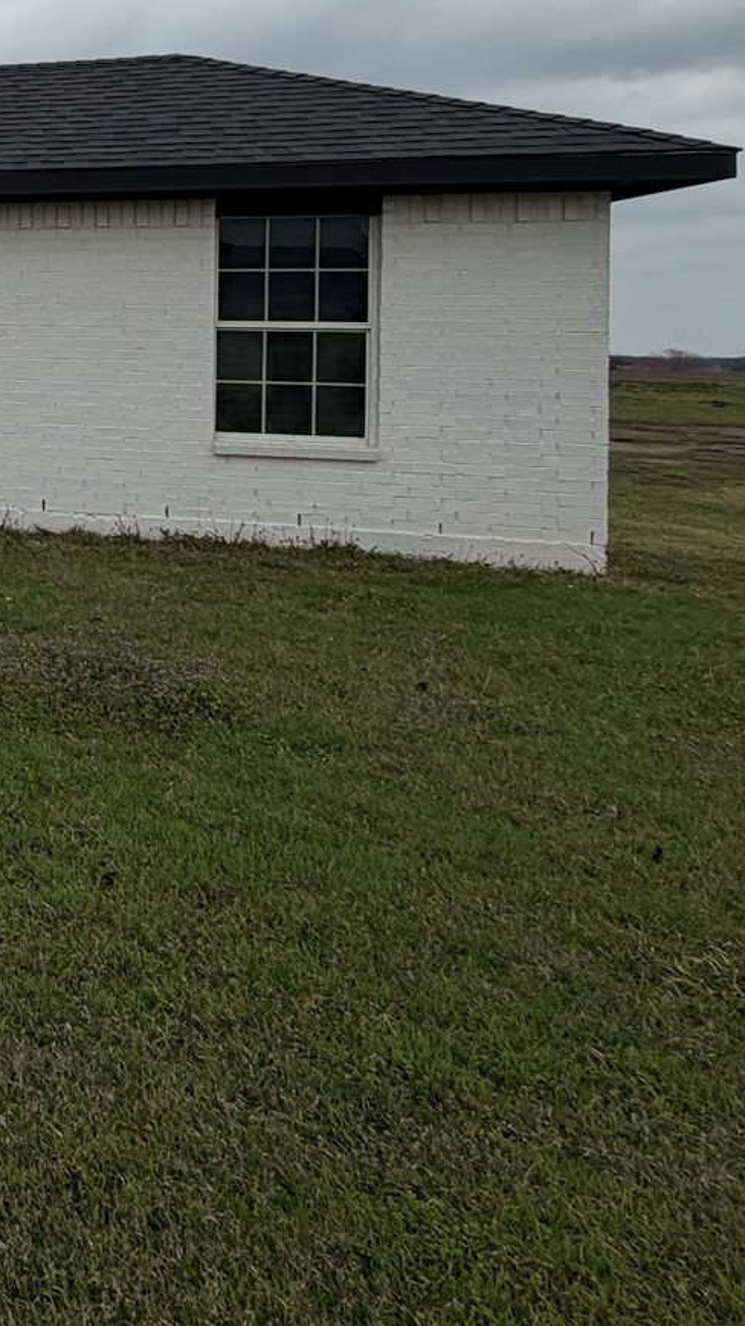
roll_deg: -1.4
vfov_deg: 52.8
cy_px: 328
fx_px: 1265
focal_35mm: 36
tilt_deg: -0.6
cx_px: -583
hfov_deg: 21.6
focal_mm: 2.22
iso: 25
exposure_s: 1/1259
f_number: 2.2
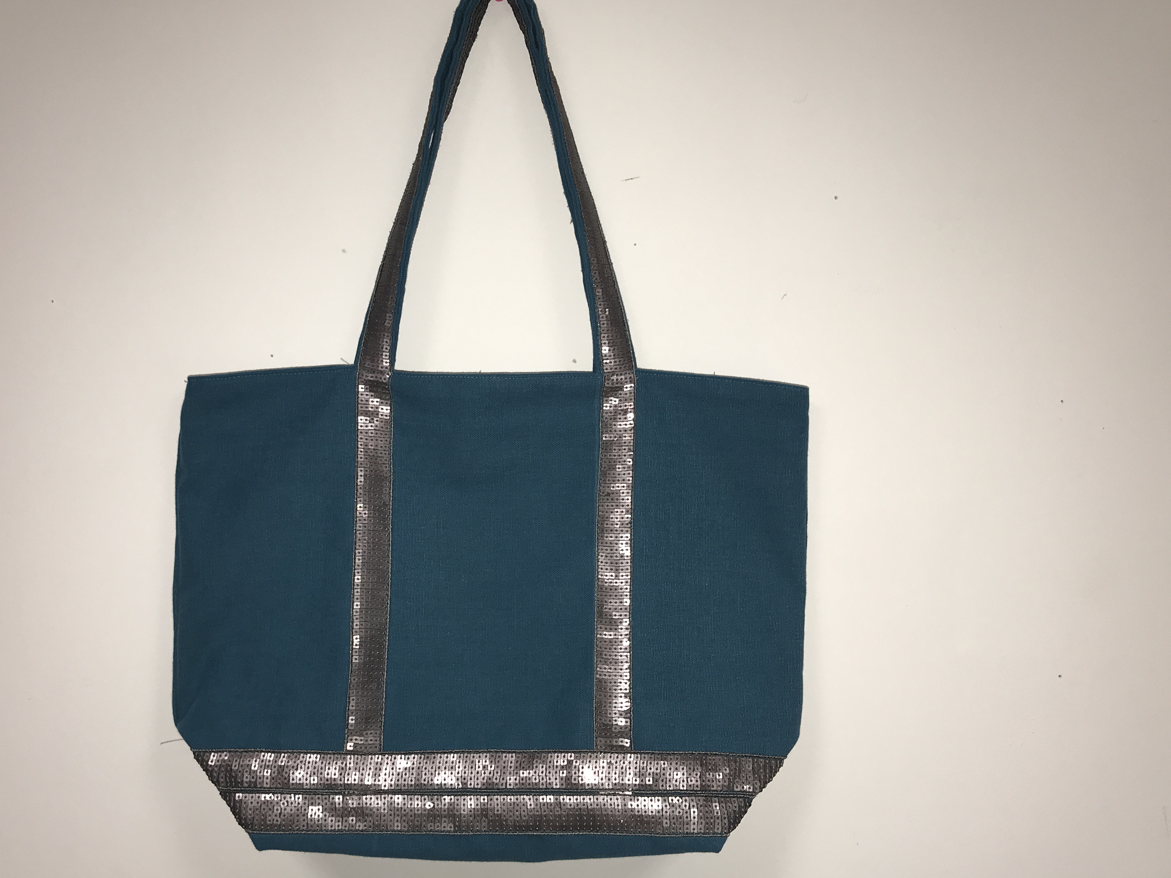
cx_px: 548
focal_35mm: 33
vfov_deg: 42.9
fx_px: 1116
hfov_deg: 55.3
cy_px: 449
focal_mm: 3.99
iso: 20
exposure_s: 1/49
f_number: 1.8
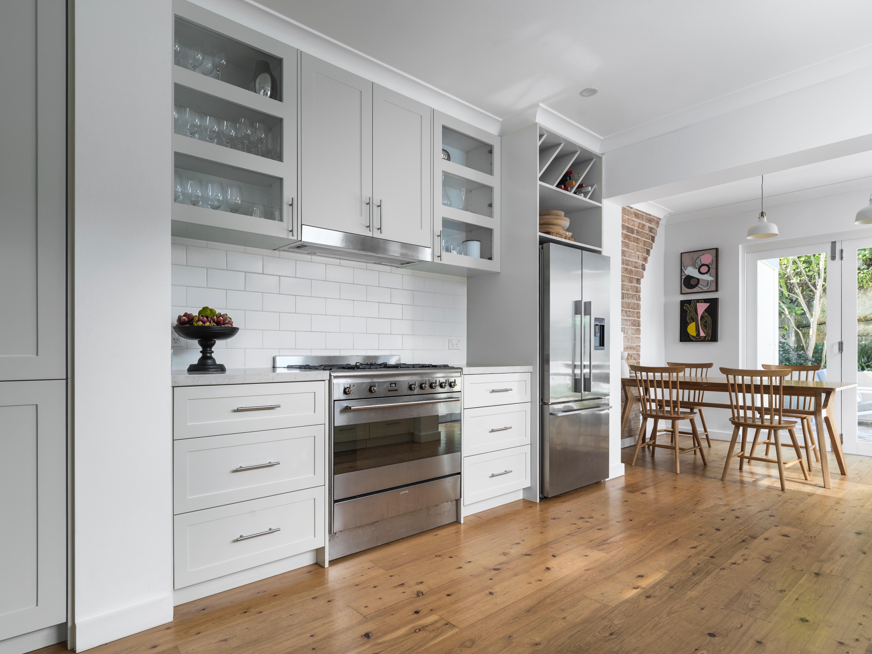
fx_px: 428
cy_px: 309
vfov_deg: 74.7
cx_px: 462
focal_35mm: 17
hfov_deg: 90.9
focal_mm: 21
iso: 100
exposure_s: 1/4
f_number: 8
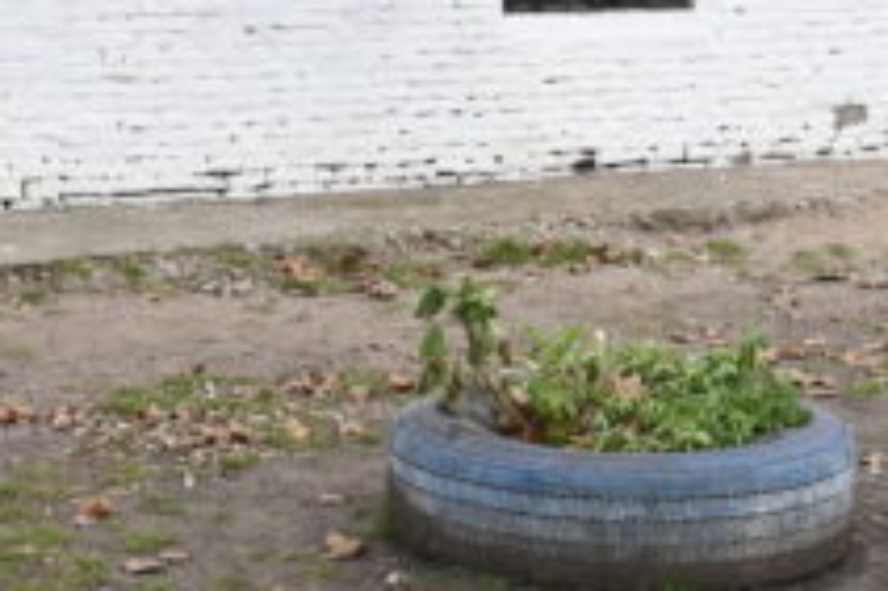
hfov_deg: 17.6
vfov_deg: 11.4
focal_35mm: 116
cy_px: -249
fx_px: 2859
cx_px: 327
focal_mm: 32
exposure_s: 1/500
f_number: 7.1
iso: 800
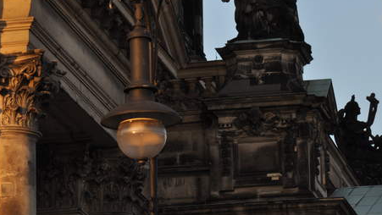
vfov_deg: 5.2
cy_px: 39
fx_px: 2368
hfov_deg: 9.2
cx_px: 239
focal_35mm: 234
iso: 640
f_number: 22
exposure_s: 1/60
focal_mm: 105
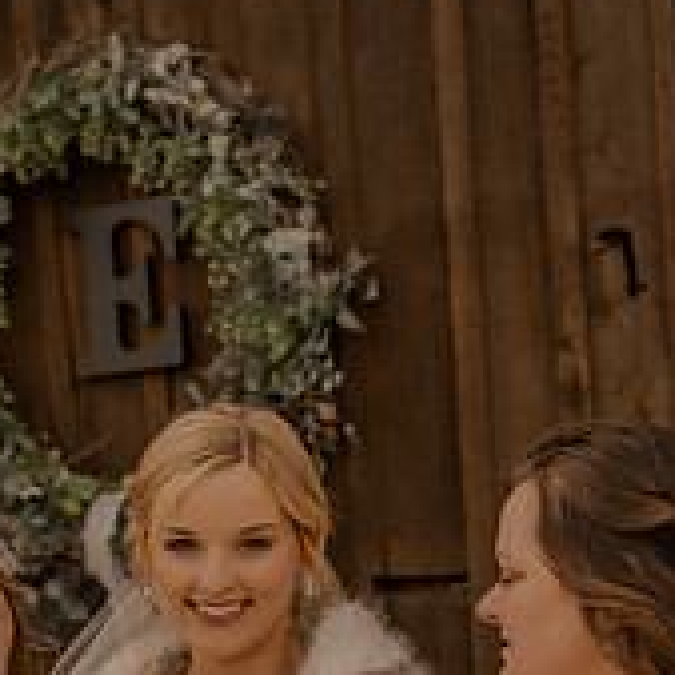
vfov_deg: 17.9
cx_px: 232
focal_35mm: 95
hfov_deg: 18.3
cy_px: 651
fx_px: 2096
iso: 125
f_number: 2.8
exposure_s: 1/320
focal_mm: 42
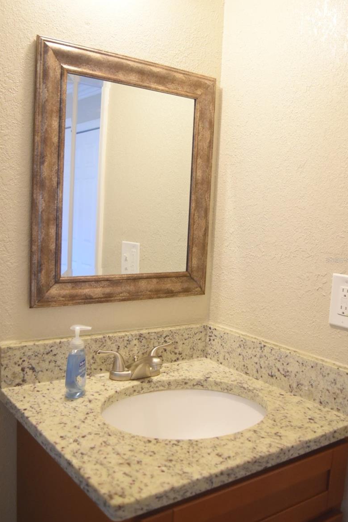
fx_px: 493
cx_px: 178
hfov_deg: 38.9
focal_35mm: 34
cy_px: 260
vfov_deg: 55.8
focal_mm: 22
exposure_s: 1/60
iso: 1600
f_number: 3.8
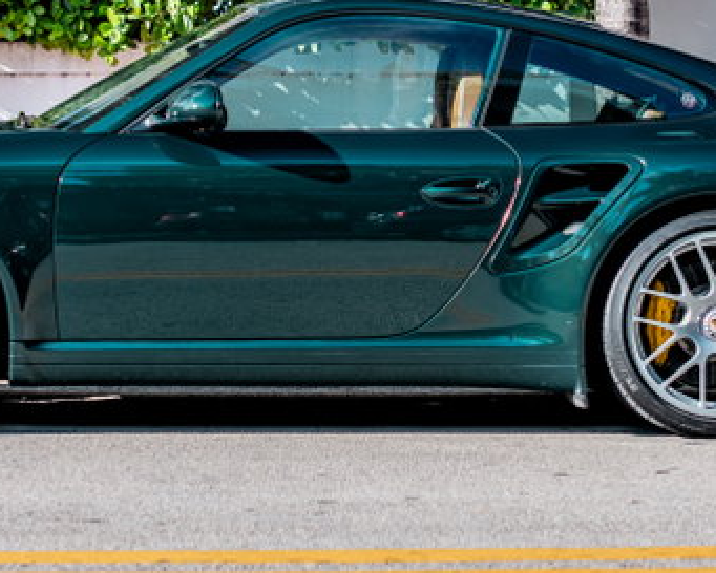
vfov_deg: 10.9
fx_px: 2989
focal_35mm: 141
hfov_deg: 13.7
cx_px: 321
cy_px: 105
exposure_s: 1/320
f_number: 4
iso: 100
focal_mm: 50
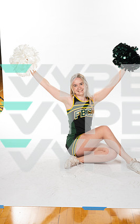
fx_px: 305
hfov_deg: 25.8
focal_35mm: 50
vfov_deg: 40.3
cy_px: 118
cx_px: 79
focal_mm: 46
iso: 640
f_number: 8
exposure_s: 1/400
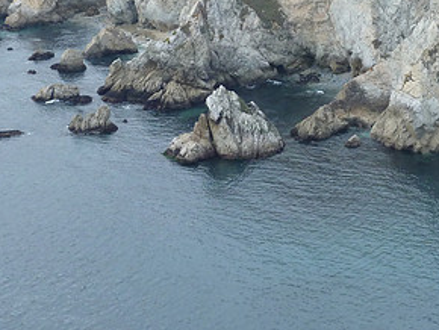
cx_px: 266
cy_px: 43
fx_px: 1396
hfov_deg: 17.8
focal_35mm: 110
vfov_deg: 13.4
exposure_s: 1/30
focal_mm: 9.1
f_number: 3.9
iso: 160
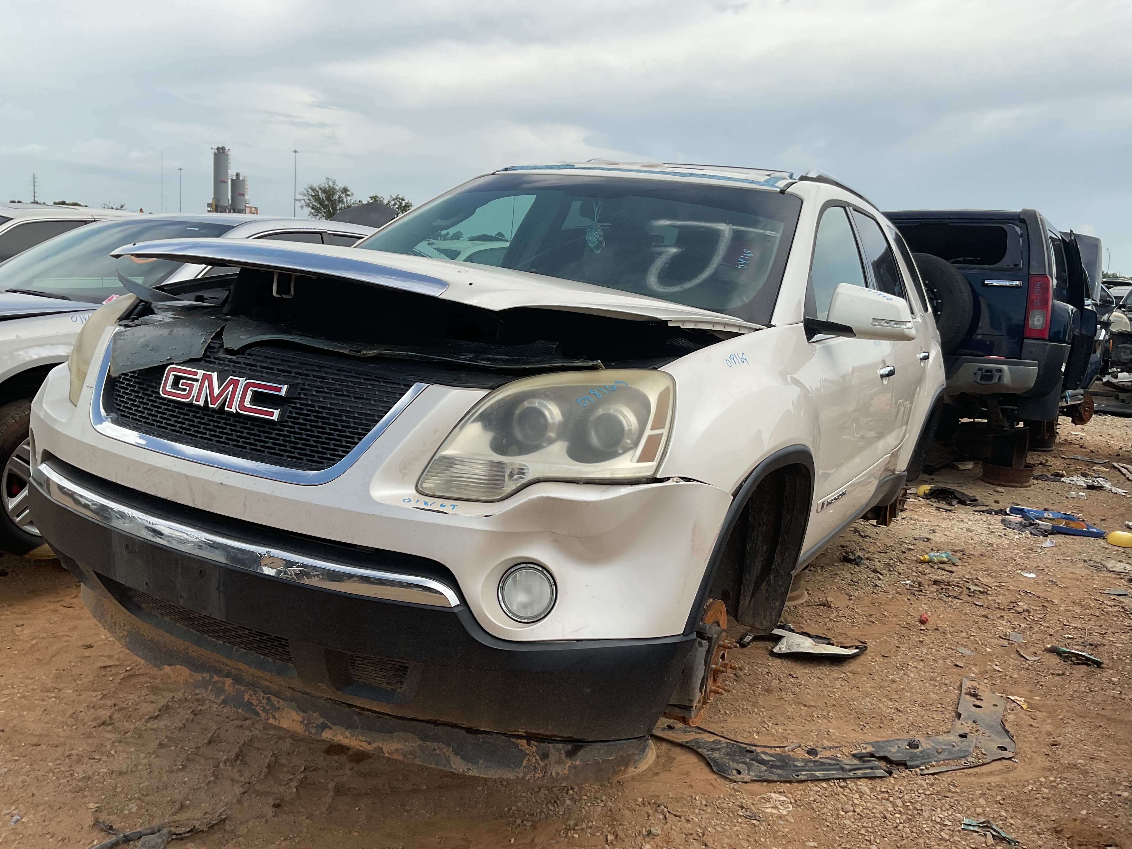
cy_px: 424
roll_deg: -2.8
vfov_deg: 48.2
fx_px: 948
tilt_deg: -9.8
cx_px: 566
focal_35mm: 29
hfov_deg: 61.7
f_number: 1.8
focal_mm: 3
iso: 16
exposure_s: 1/1730
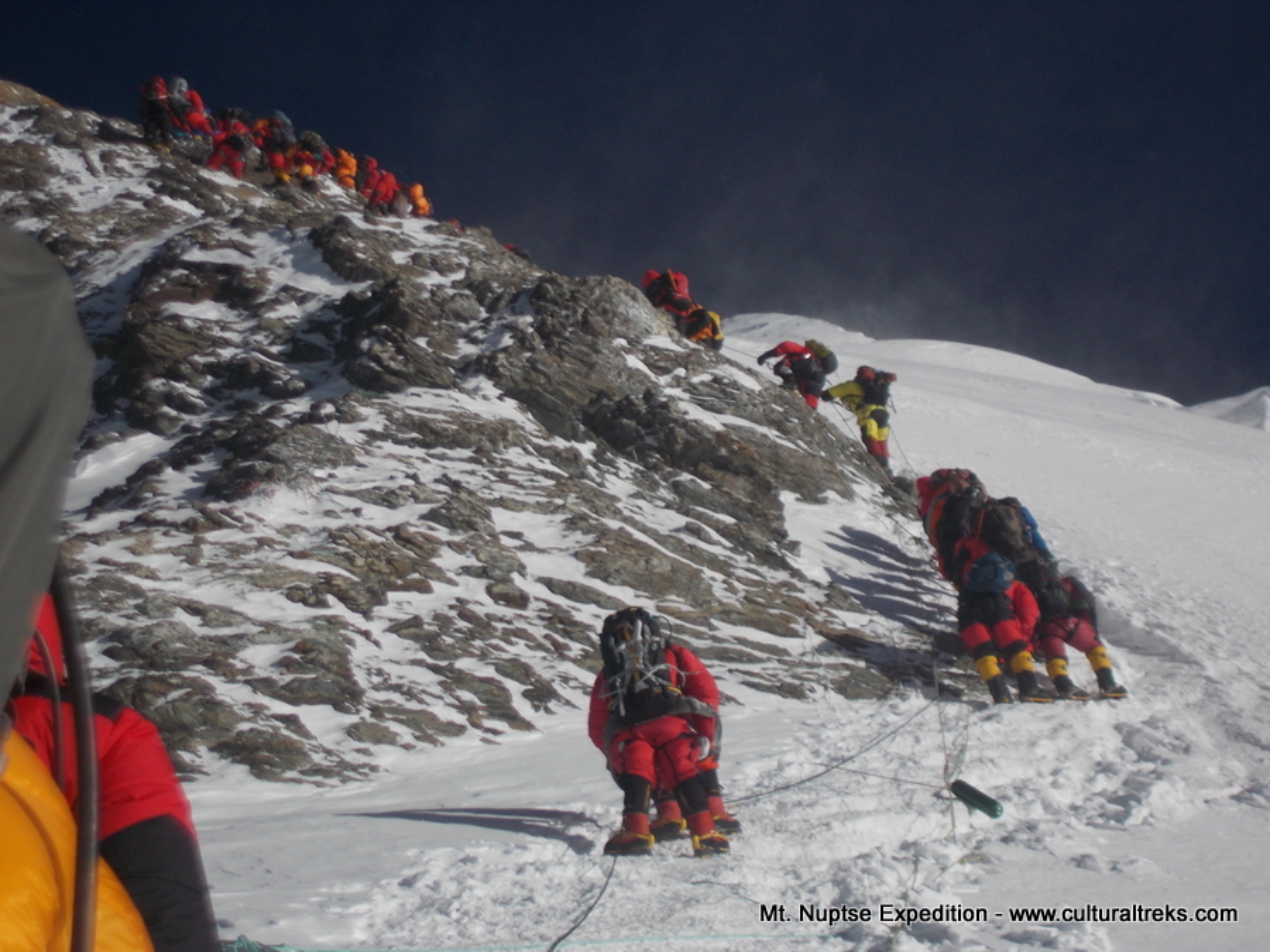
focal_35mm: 99
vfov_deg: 14.9
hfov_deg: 19.8
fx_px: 3632
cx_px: 635
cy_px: 476
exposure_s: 1/200
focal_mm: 17.6
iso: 80
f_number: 14
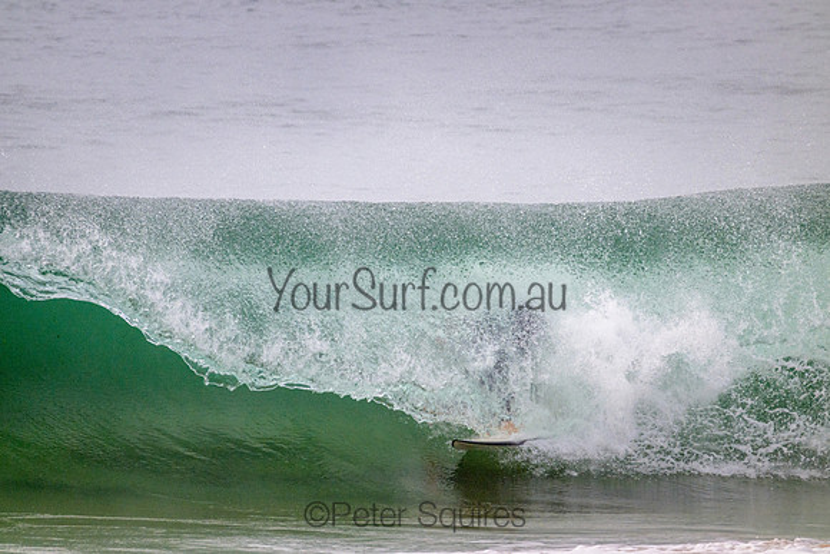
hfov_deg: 2.6
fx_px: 18448
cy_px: 277
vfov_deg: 1.7
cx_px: 415
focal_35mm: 800
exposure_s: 1/2000
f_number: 11
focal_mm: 800
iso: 1250
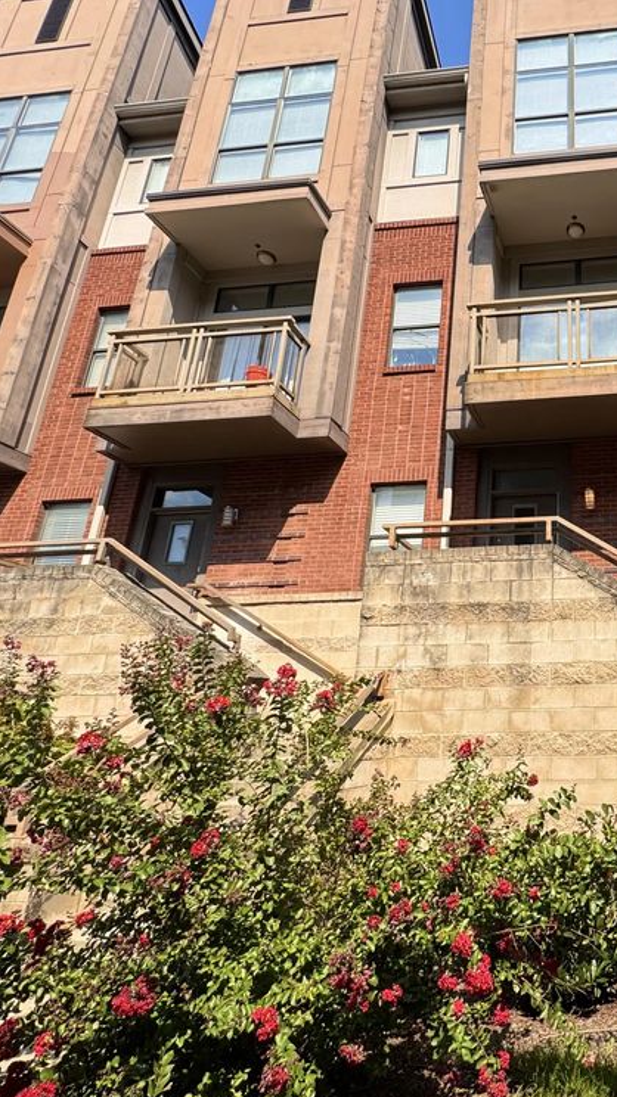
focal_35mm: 21
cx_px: 589
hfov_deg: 46.6
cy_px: 541
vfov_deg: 83.9
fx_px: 611
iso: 40
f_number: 2.2
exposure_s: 1/771
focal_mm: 2.22
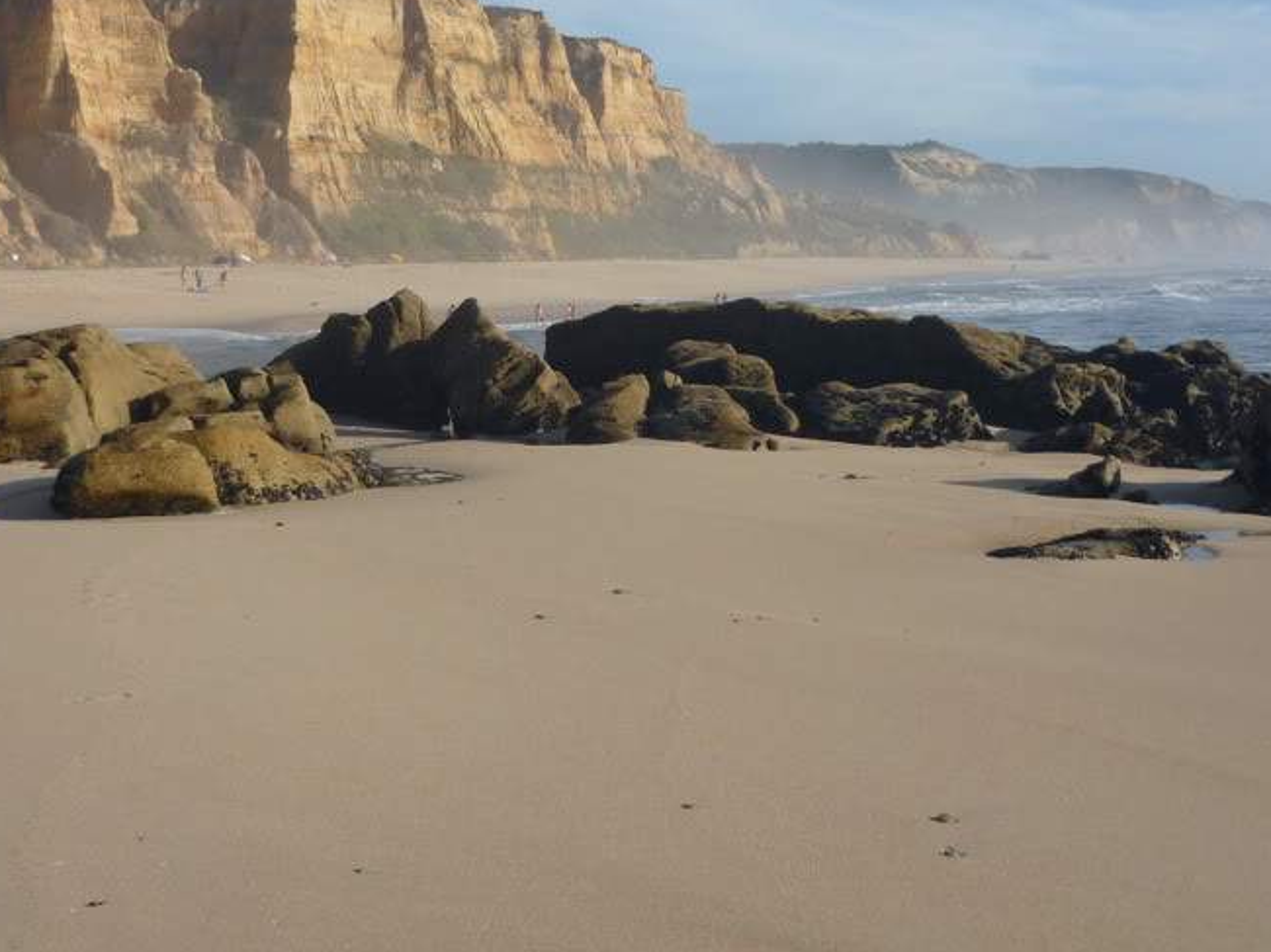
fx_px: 1909
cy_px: 266
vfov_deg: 27.7
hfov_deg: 36.8
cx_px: 571
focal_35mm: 52
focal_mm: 5.5
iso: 80
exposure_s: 1/200
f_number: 8
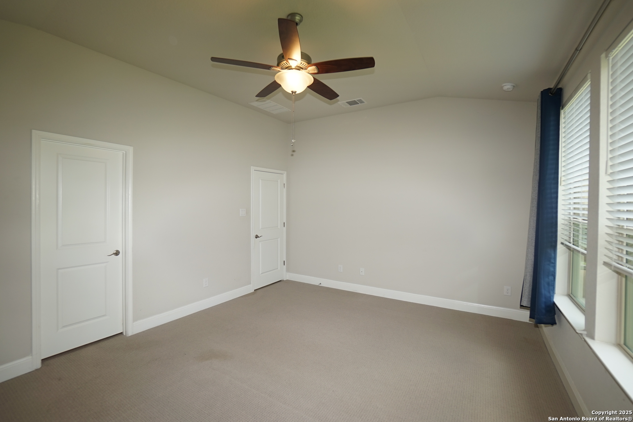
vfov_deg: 77.3
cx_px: 316
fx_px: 264
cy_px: 211
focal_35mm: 15
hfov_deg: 100.4
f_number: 4
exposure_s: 1/60
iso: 100
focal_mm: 10
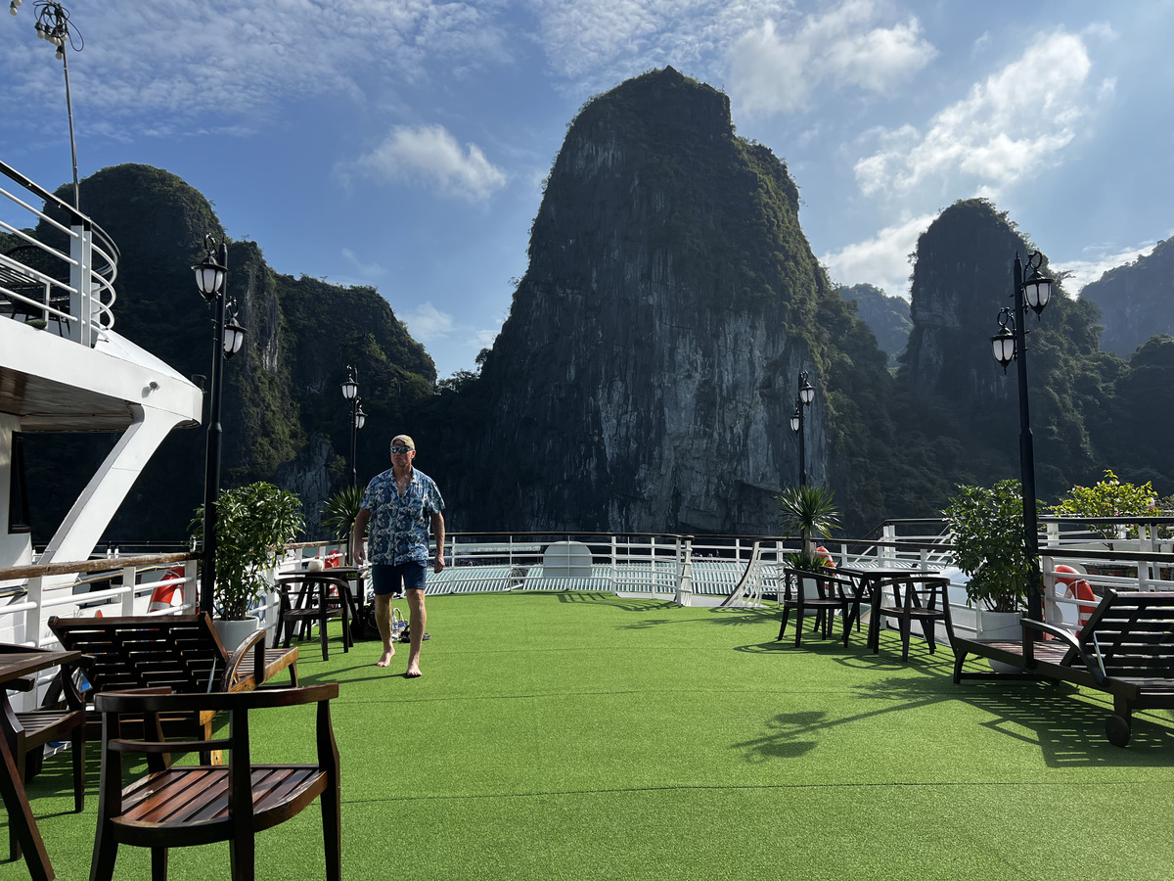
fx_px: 882
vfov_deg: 53.1
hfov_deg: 67.3
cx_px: 587
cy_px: 440
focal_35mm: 26
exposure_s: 1/3968
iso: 50
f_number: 1.5
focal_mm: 5.7
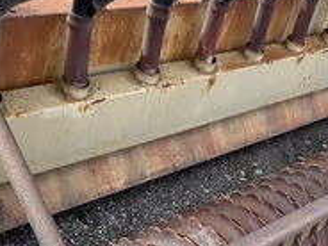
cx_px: 242
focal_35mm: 63
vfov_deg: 22.8
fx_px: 597
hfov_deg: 30.3
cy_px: 214
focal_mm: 3
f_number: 1.8
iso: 25
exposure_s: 1/286
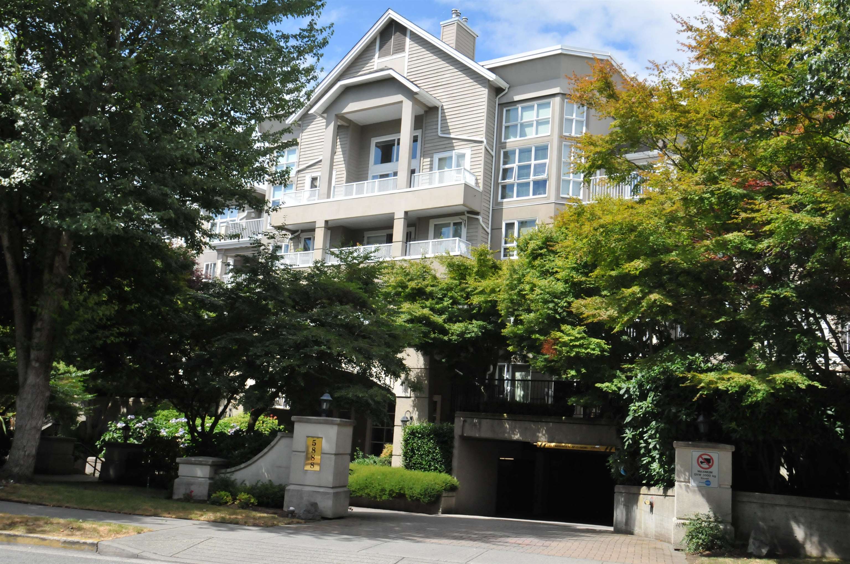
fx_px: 849
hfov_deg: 53.2
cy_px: 282
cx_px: 425
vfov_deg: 36.8
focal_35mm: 36
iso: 1000
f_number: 8
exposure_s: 1/1600
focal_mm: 24
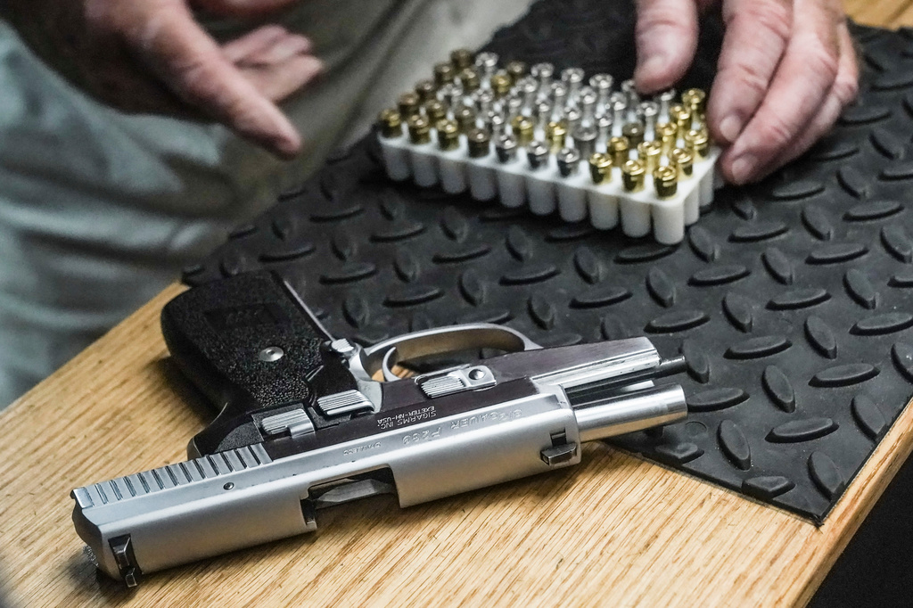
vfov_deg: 26.0
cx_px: 456
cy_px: 304
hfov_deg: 38.2
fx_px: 1318
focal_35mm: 52
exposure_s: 1/200
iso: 8000
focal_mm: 52
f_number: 6.3
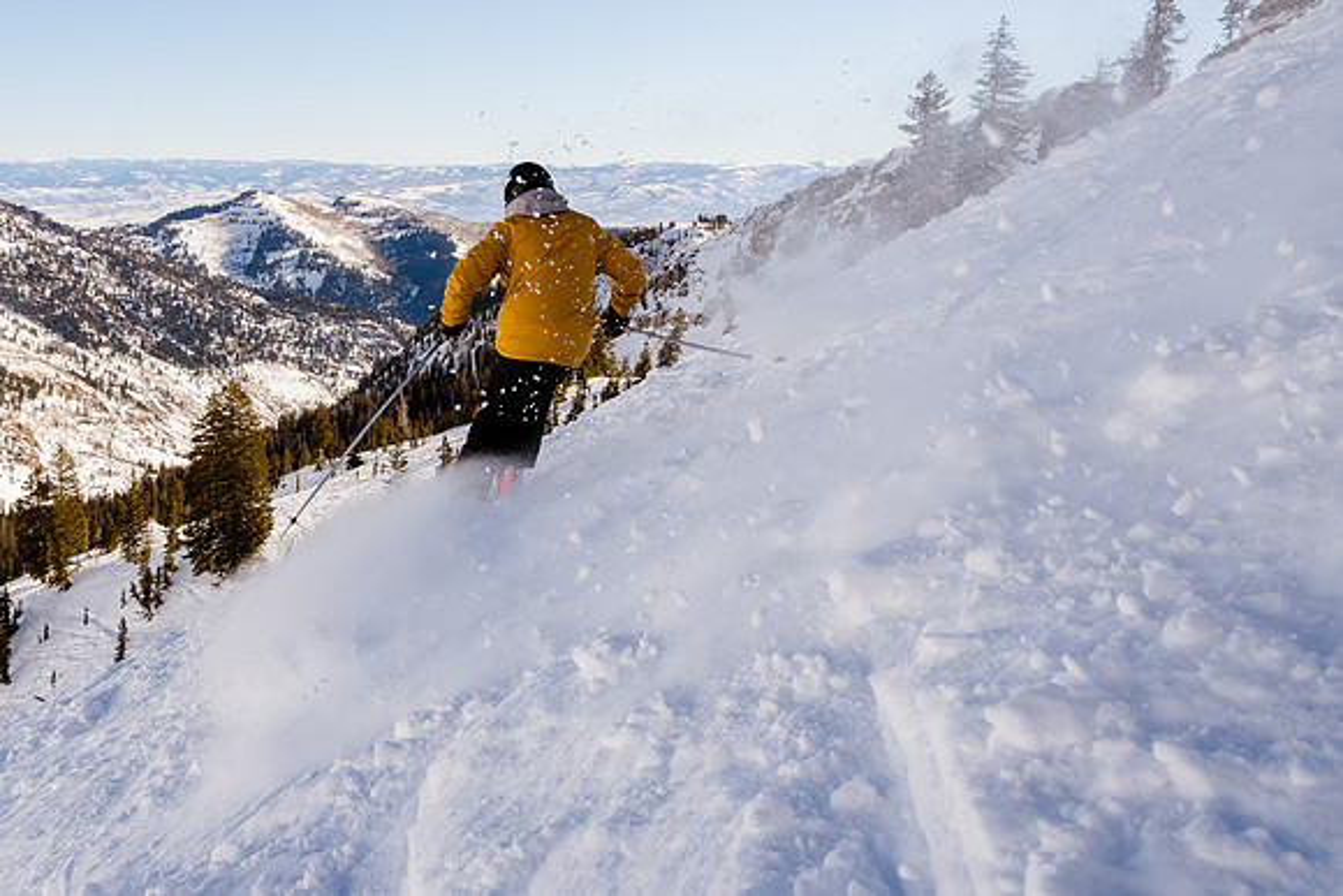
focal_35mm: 37
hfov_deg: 51.1
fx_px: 1374
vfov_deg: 35.9
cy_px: 319
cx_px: 442
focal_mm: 18
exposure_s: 1/800
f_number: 8
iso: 160
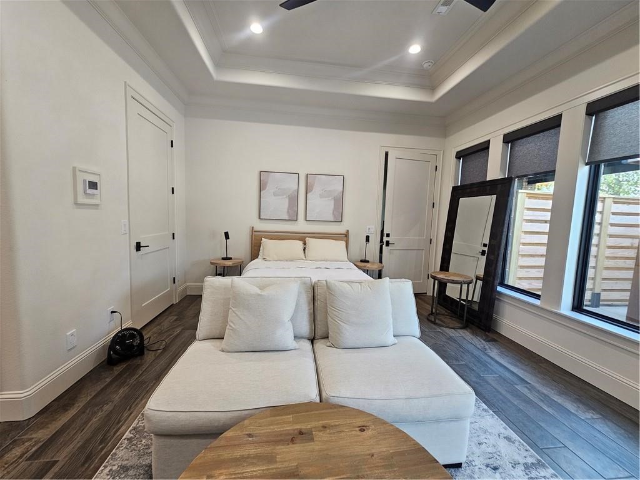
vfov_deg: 89.9
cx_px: 320
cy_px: 240
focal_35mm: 13
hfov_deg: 106.2
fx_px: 240
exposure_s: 1/60
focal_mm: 2.2
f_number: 2.2
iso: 125
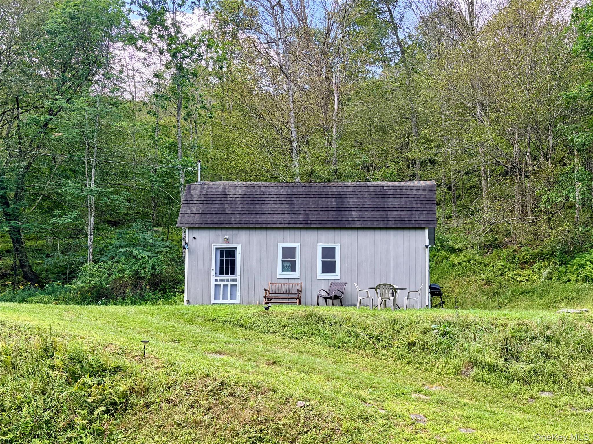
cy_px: 222
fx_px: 445
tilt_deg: +12.7
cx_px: 296
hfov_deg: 67.3
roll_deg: +0.5
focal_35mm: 26
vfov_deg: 53.1
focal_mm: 5.96
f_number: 1.6
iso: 64
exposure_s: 1/465
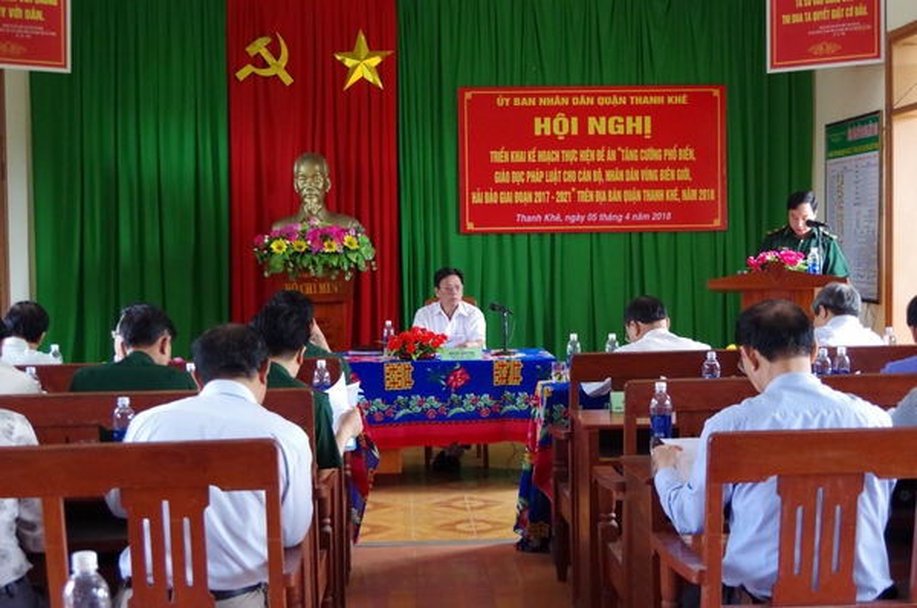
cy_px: 304
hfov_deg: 42.8
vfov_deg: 29.1
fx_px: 1170
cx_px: 458
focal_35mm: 46
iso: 3200
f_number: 4.5
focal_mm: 31
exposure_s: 1/200
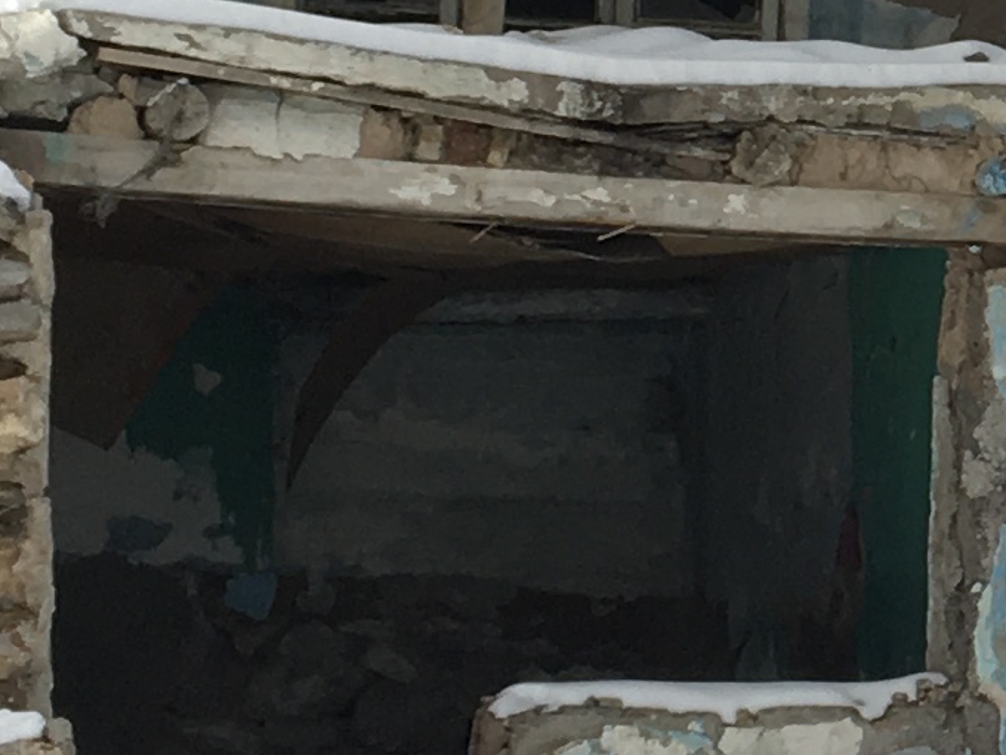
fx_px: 4999
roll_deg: +0.3
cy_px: 50
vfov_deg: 8.6
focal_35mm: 172
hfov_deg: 11.1
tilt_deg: +11.2
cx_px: 1460
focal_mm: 4.15
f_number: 2.2
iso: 25
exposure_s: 1/1282
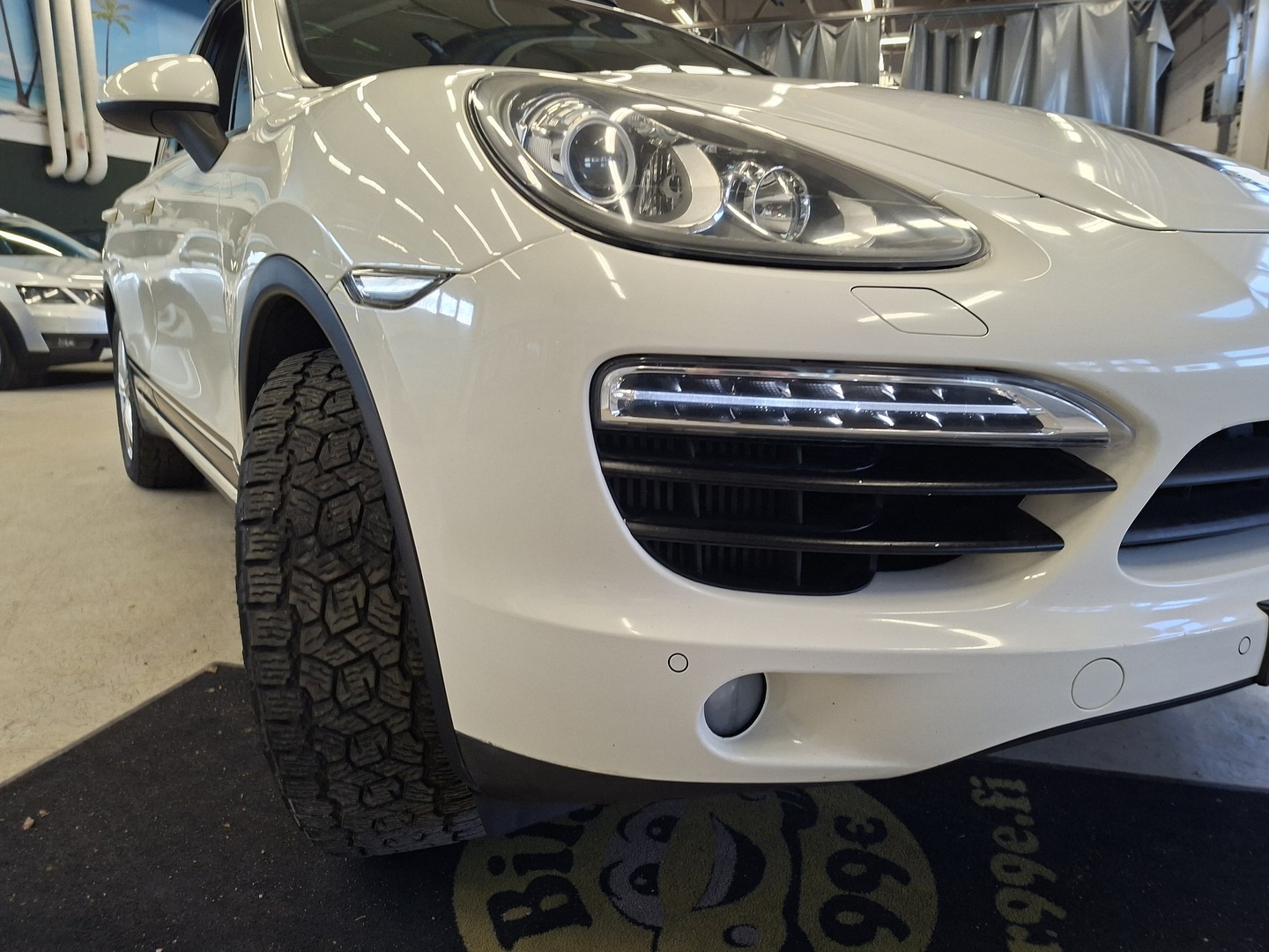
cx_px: 634
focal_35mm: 23
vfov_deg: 58.9
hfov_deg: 73.9
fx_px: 843
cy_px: 476
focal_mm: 5.54
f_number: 1.8
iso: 160
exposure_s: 1/120
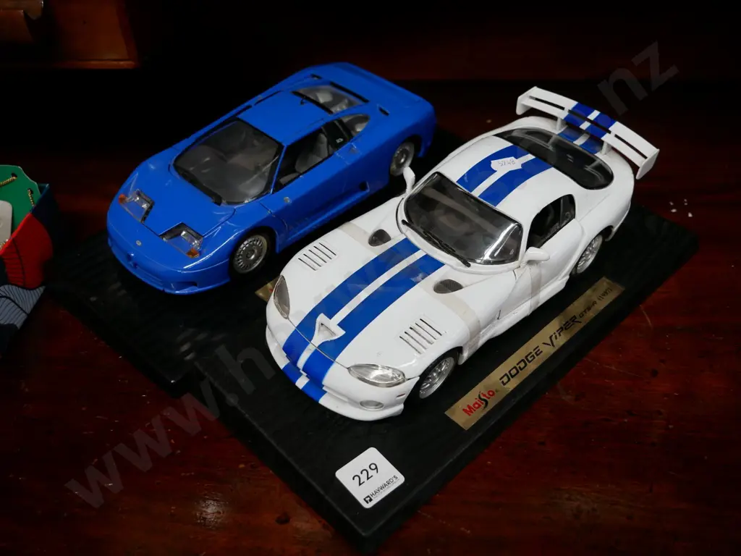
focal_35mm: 36
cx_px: 370
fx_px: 771
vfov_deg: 39.7
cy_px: 278
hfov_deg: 51.4
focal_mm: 18
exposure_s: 1/60
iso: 1250
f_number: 3.9
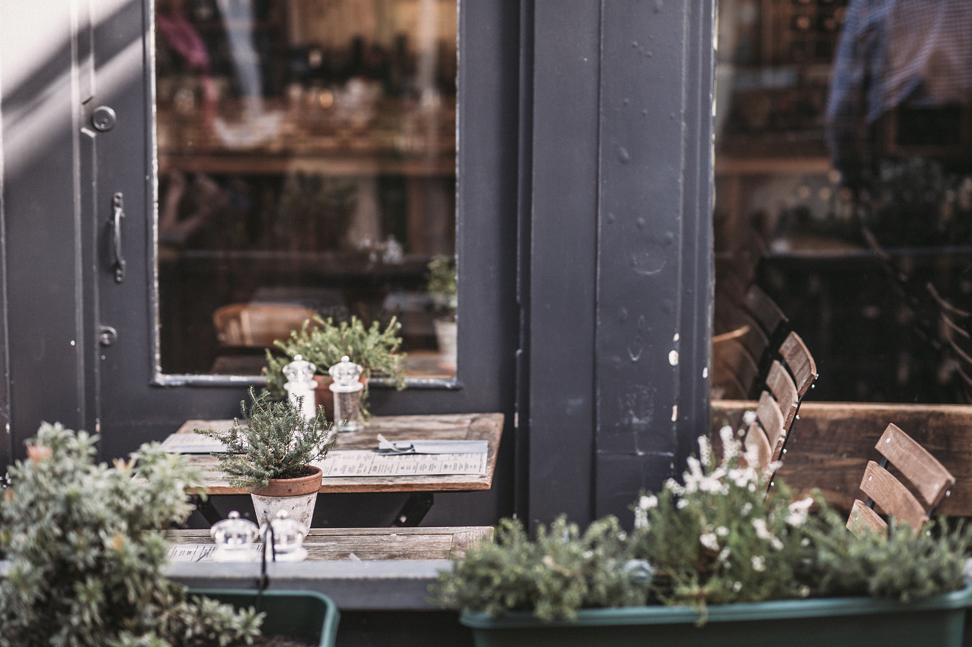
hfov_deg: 23.9
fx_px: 2294
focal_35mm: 85
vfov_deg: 16.1
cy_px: 324
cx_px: 486
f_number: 2.4
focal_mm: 85
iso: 200
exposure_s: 1/125
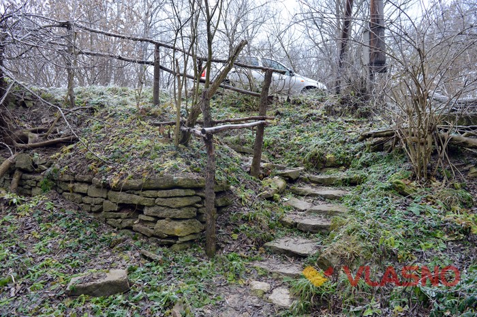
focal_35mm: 27
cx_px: 238
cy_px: 158
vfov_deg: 47.8
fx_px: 357
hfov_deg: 67.4
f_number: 5.6
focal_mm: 18
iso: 400
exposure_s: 1/125
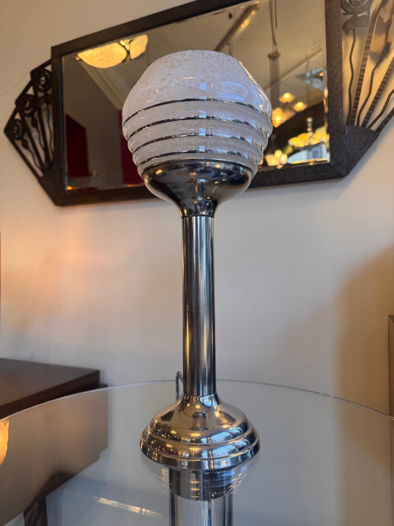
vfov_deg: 71.6
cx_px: 197
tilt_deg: +3.0
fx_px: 364
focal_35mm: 24
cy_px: 263
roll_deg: +0.4
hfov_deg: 56.8
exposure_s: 1/100
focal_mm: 6.76
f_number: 1.78
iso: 100
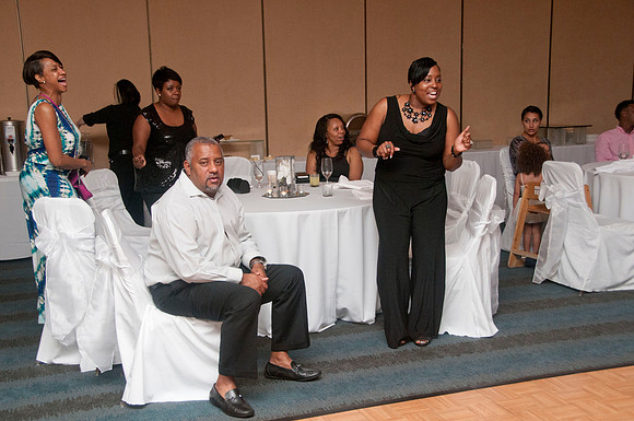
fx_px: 844
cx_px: 317
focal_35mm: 48
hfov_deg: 41.2
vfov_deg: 28.0
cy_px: 210
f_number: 5.6
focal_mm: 32
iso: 800
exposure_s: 1/125
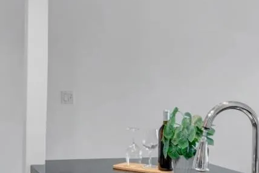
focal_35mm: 56
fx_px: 403
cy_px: 94
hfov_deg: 34.2
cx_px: 40
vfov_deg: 24.2
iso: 400
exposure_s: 1/20
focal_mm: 14.8
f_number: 8
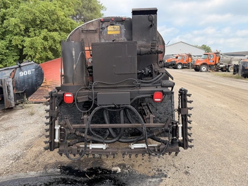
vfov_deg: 54.9
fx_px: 179
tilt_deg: -8.9
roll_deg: +1.0
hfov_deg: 69.4
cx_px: 121
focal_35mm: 25
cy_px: 90
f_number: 1.78
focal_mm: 6.76
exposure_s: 1/1618
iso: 100
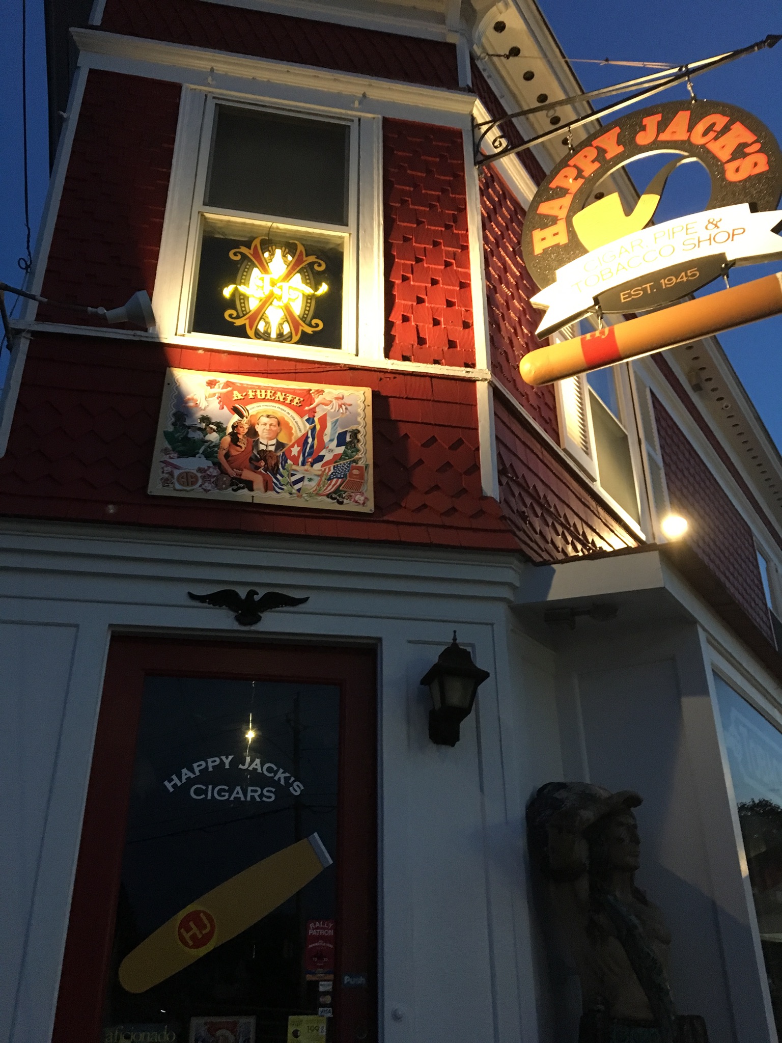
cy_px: 522
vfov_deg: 61.7
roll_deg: -0.3
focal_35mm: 29
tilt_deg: +28.0
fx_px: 874
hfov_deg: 48.2
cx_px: 391
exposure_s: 1/15
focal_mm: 4.15
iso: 200
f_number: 2.2
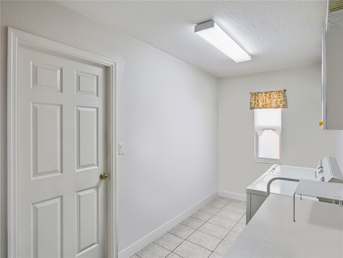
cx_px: 172
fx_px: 198
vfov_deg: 66.0
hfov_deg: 81.7
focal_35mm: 20
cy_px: 129
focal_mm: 10
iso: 640
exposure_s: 1/60
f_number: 5.6
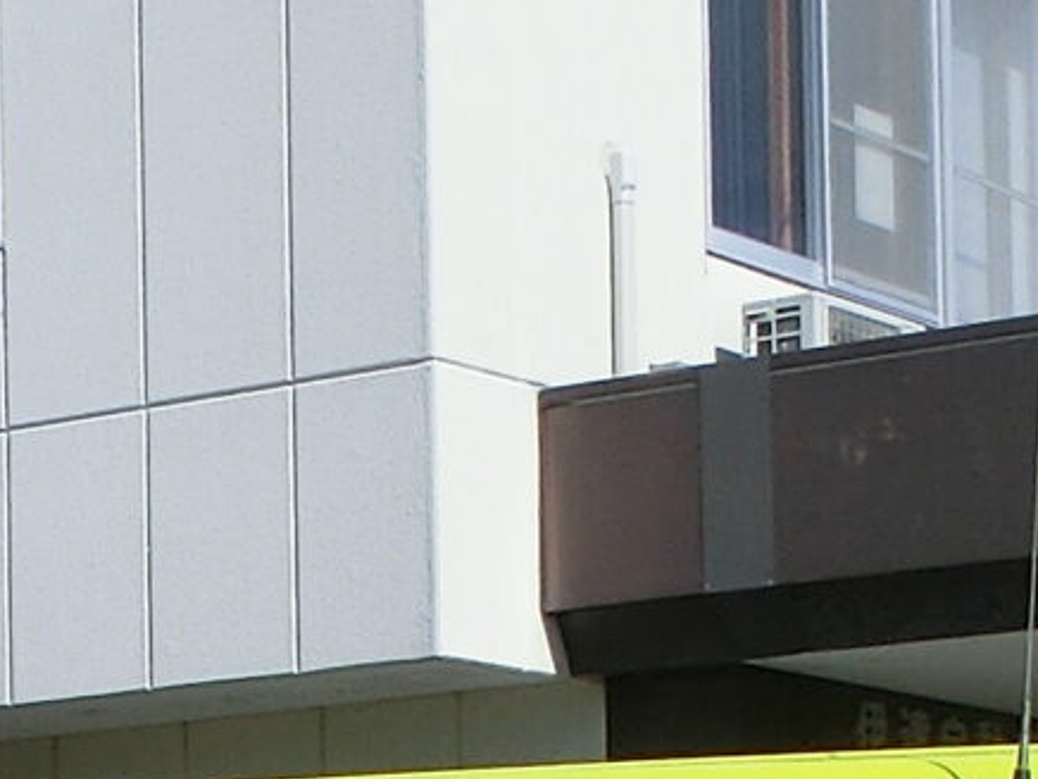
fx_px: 4228
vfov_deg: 10.0
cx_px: -7
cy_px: 1341
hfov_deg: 13.8
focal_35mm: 141
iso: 100
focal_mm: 4.24
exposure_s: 1/320
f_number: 7.9
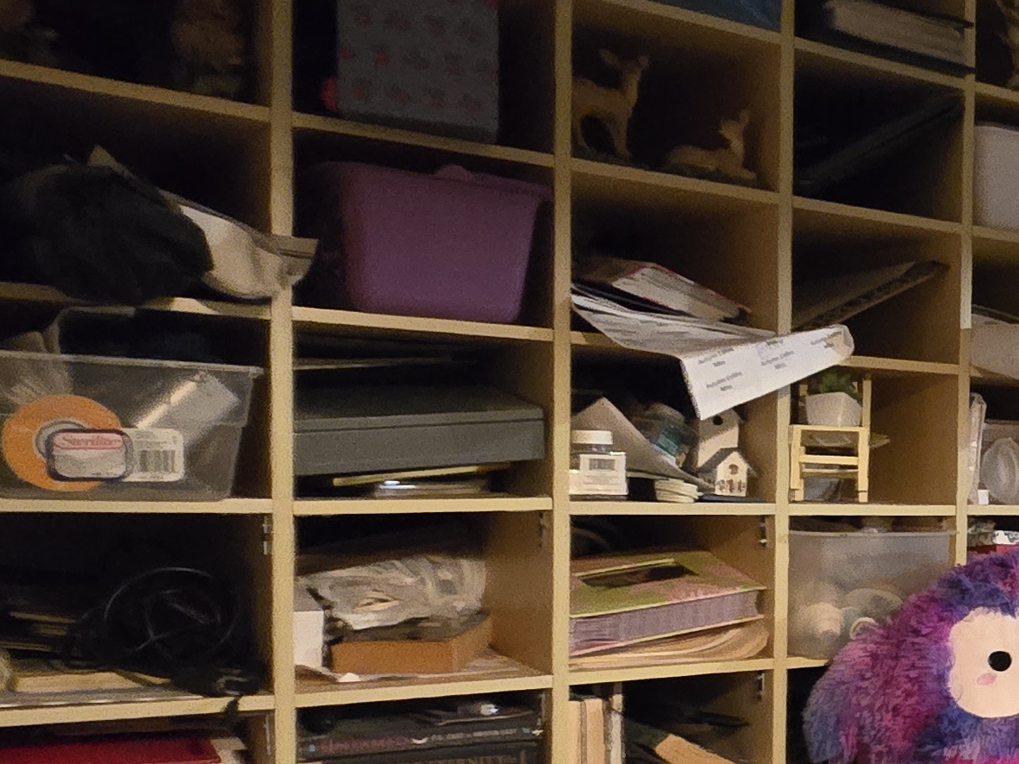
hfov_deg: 34.2
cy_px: 540
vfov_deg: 32.4
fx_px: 1295
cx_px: 1232
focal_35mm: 44
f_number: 2.2
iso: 1250
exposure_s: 1/24
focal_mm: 2.2
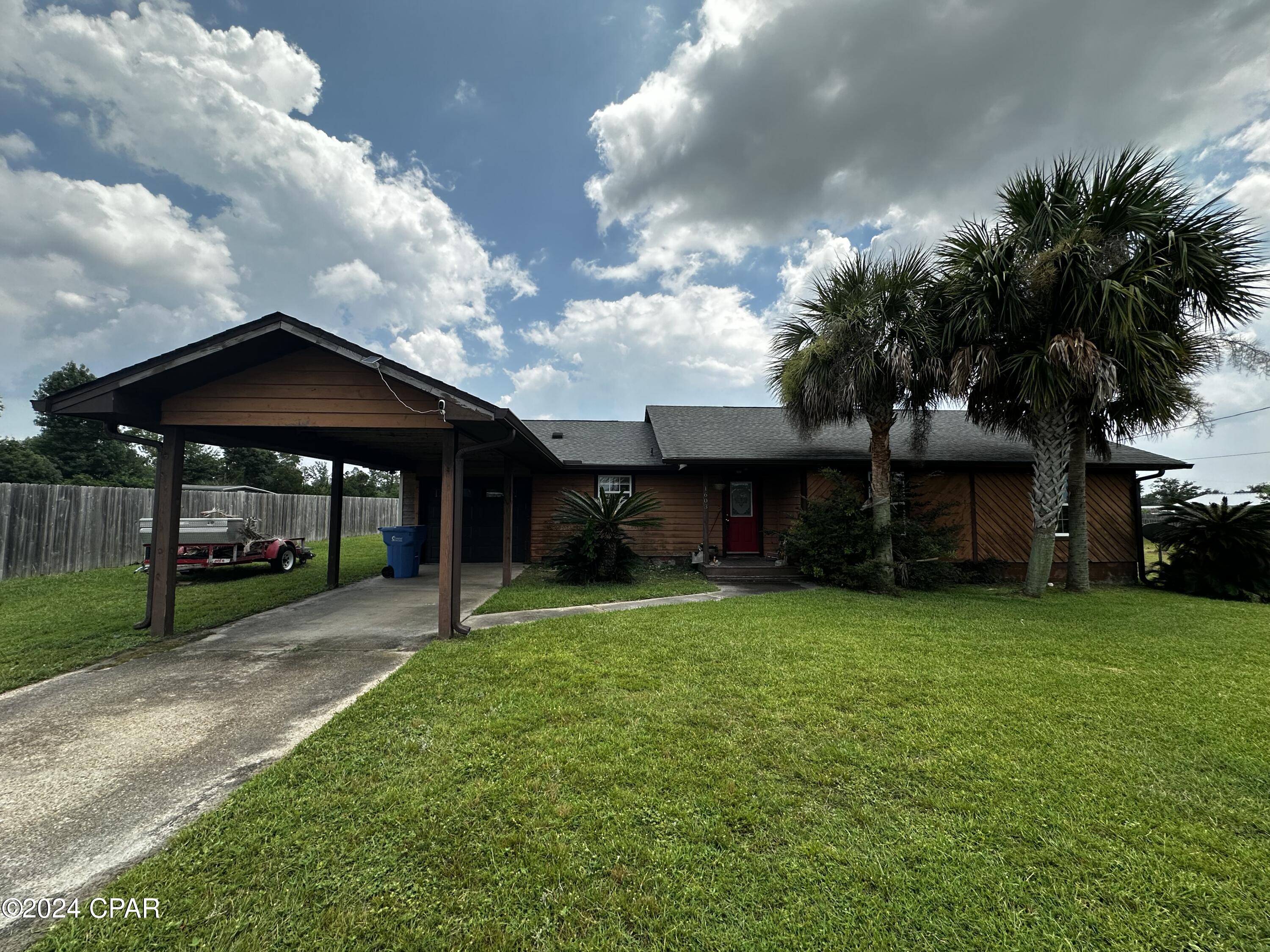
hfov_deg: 102.1
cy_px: 476
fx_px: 514
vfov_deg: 85.7
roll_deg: +0.0
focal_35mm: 14
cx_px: 635
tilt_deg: +4.1
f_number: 2.2
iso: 40
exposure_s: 1/1916
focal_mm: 2.22
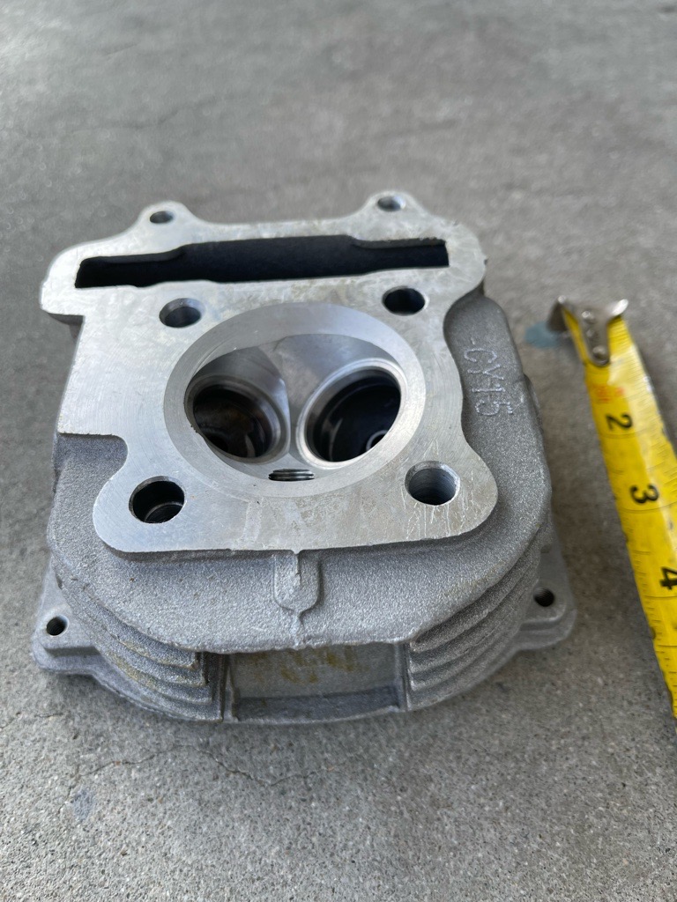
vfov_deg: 67.3
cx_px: 338
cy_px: 451
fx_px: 678
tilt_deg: -51.9
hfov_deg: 53.1
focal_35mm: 26
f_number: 1.6
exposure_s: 1/441
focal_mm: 5.1
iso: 32
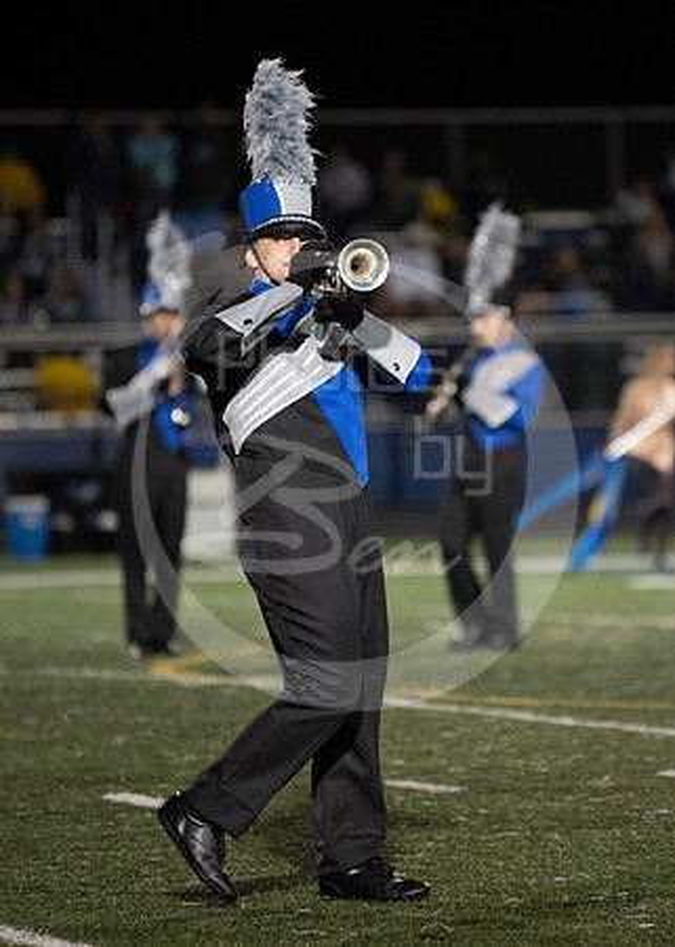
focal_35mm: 317
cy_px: 436
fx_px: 8528
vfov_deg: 6.4
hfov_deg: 4.5
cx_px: 517
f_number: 2.8
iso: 4000
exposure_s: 1/640
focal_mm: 200
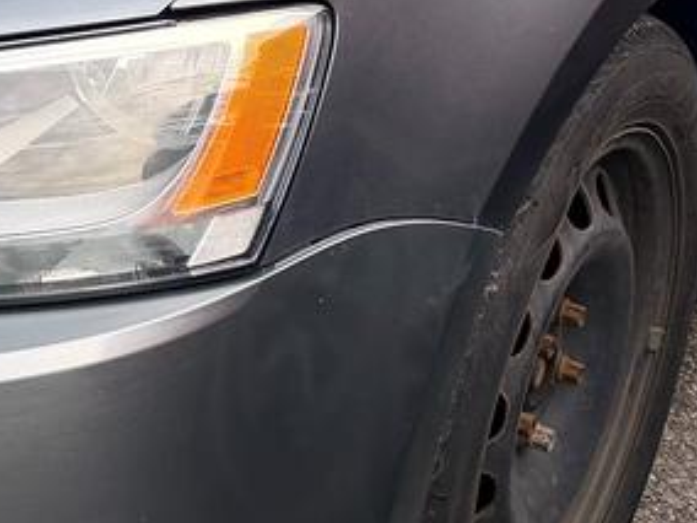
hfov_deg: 17.7
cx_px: -39
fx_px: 2175
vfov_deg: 13.4
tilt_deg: -18.6
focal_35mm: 108
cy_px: -98
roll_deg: -1.1
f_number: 1.78
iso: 80
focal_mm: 6.76
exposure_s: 1/660
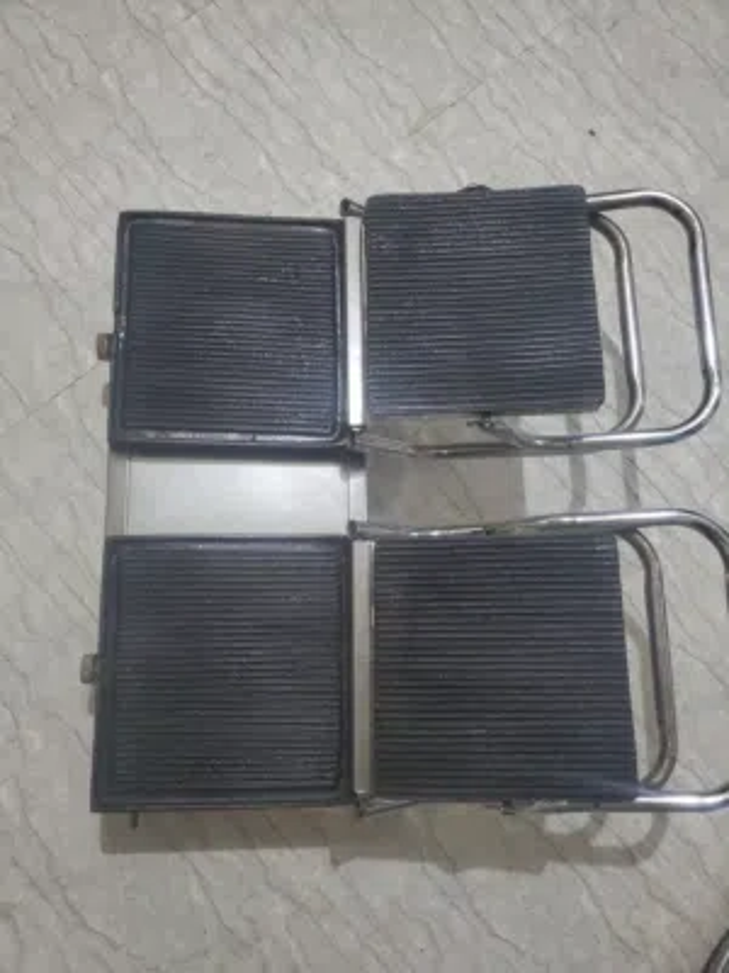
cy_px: 486
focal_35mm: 26
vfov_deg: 67.3
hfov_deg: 53.1
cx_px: 364
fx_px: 730
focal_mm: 4.3
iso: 640
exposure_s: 1/30
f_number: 1.5
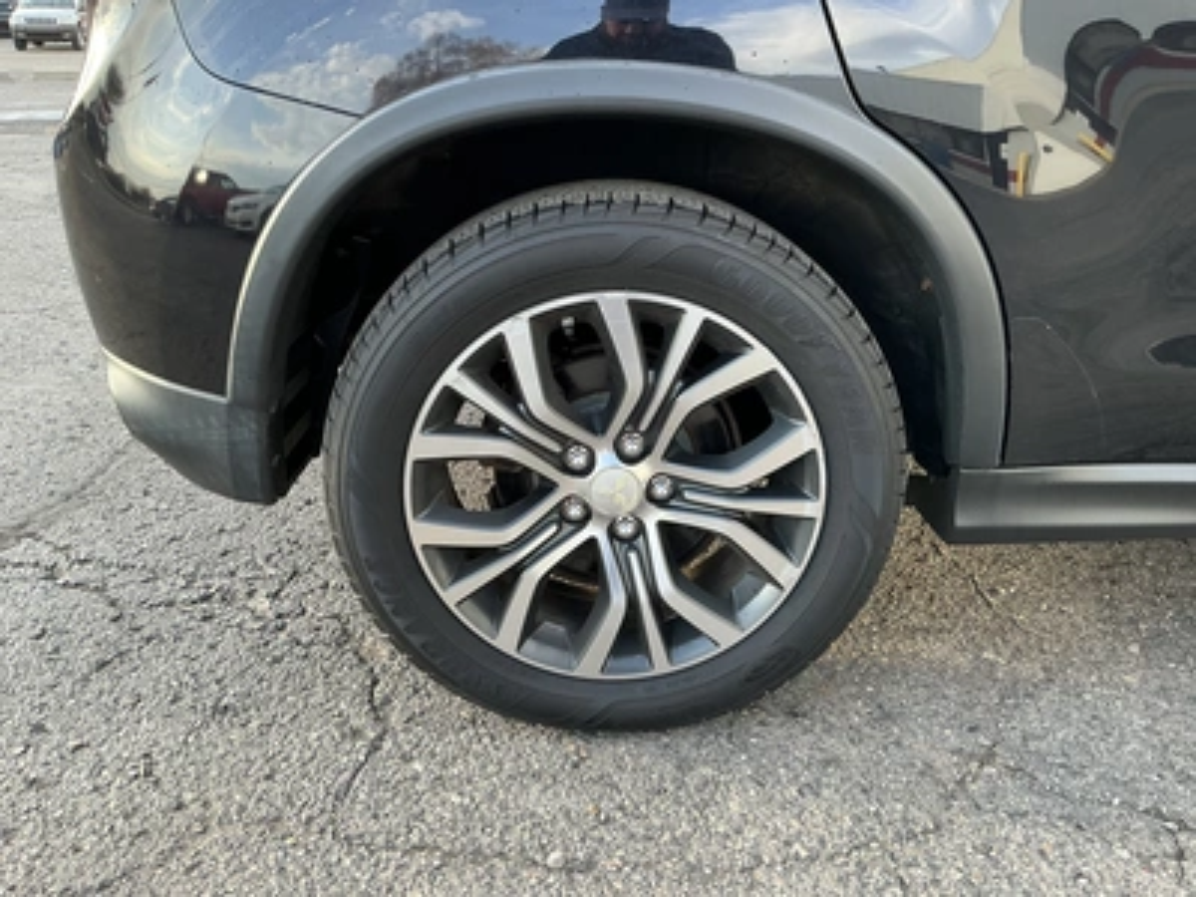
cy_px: 448
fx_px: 967
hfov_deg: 63.4
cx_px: 598
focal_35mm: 28
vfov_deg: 49.7
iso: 32
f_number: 1.8
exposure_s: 1/122
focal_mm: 3
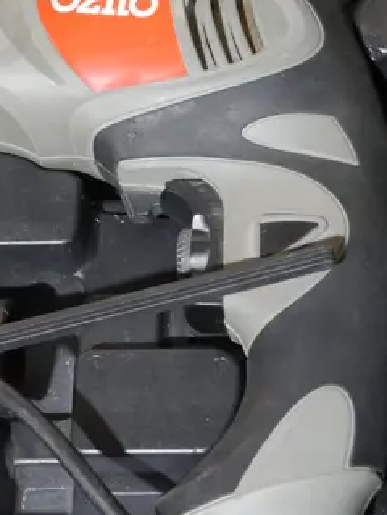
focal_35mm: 122
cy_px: 84
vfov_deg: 16.0
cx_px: -49
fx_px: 1815
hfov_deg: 12.0
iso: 1000
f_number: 4.1
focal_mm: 19
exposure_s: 1/60
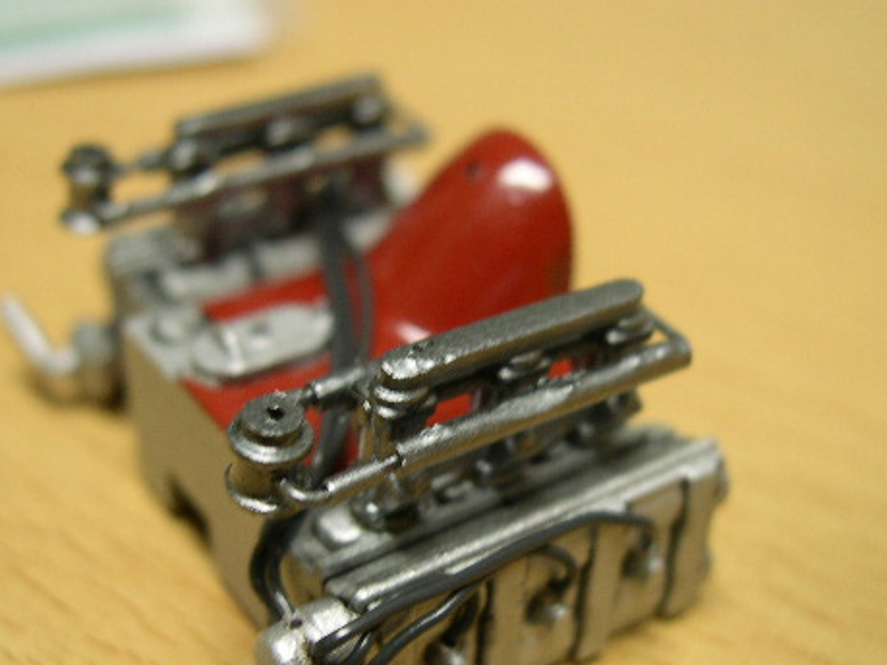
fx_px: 1358
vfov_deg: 27.4
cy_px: 437
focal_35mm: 53
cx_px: 400
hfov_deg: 36.1
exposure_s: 1/6.5
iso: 100
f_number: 2.8
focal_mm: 8
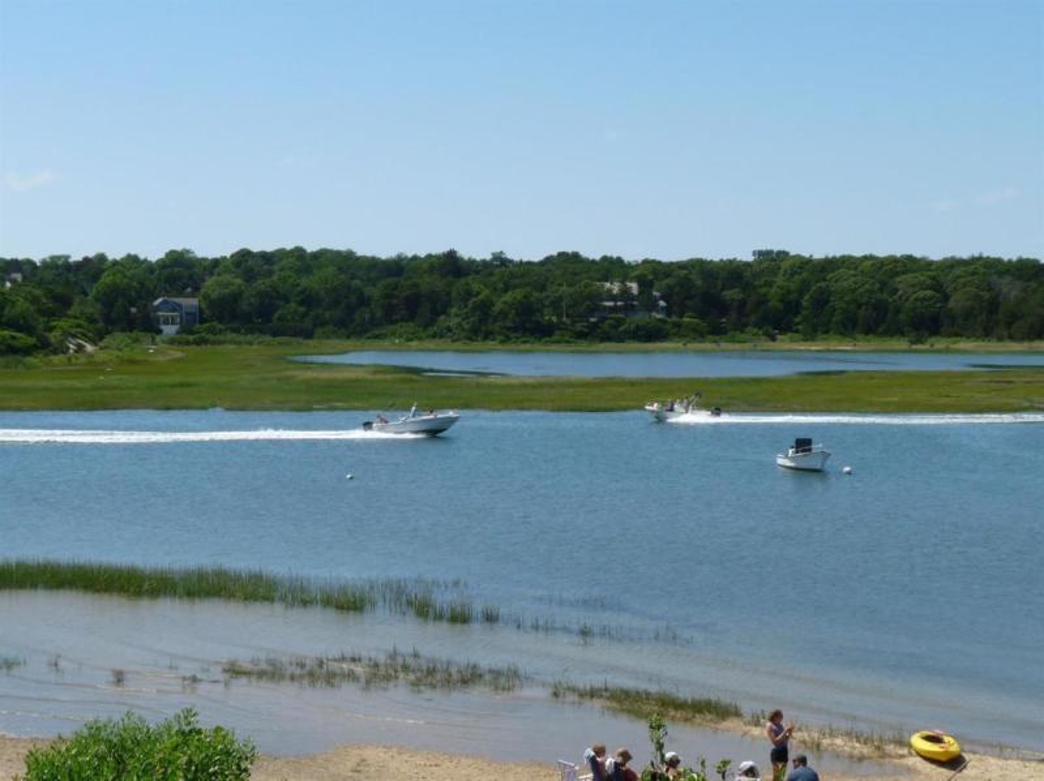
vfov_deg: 19.4
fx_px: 2291
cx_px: 522
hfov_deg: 25.7
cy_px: 390
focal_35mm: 76
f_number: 6.3
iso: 100
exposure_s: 1/500
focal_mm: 9.5
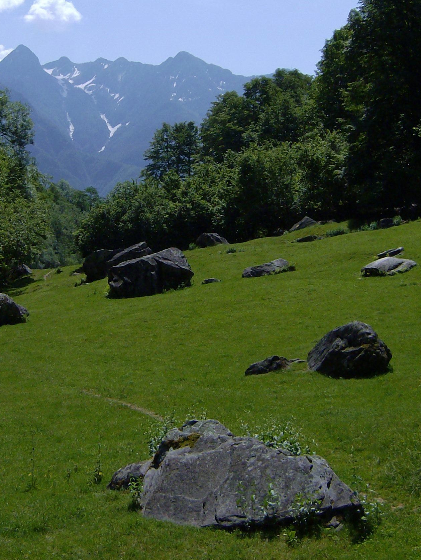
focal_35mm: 65
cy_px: 210
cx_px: 131
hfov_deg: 22.5
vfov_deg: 29.7
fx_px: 1052
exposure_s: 1/1099
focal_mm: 6
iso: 100
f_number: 4.7
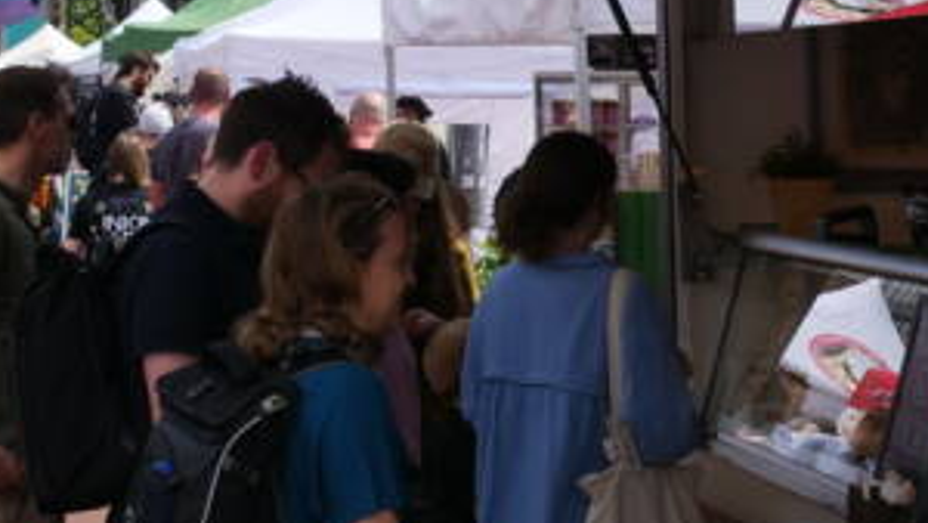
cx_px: -111
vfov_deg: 10.9
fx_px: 2683
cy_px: -127
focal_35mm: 109
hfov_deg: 18.8
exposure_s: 1/1000
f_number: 5.6
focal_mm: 15
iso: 200
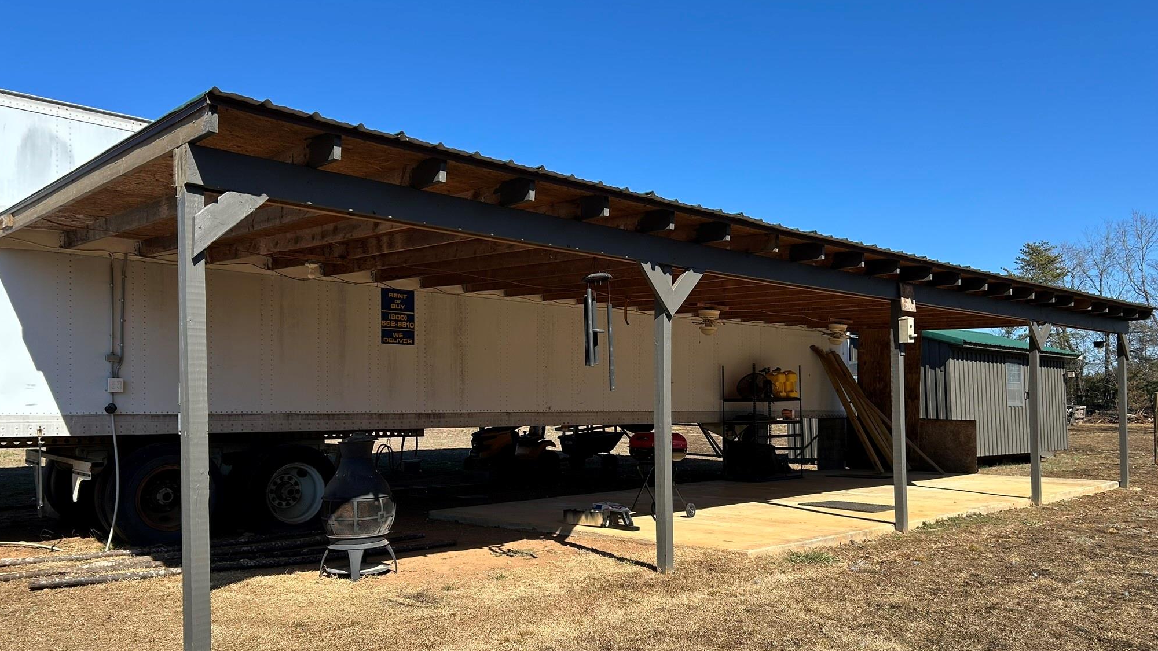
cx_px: 576
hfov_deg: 66.1
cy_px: 410
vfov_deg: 39.9
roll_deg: +2.4
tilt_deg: +1.0
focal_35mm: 29
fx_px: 890
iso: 50
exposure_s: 1/2695
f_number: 1.5
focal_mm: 5.7
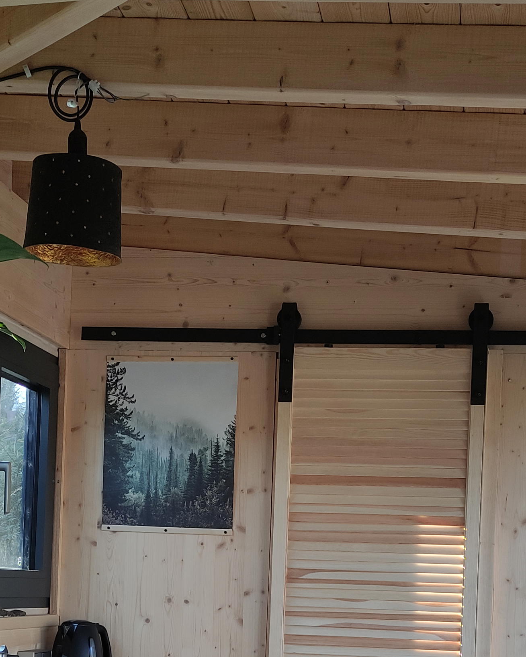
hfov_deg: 22.2
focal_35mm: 69
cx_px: 274
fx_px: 1343
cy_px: 591
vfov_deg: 26.6
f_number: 1.89
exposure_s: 1/100
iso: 134
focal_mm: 5.43
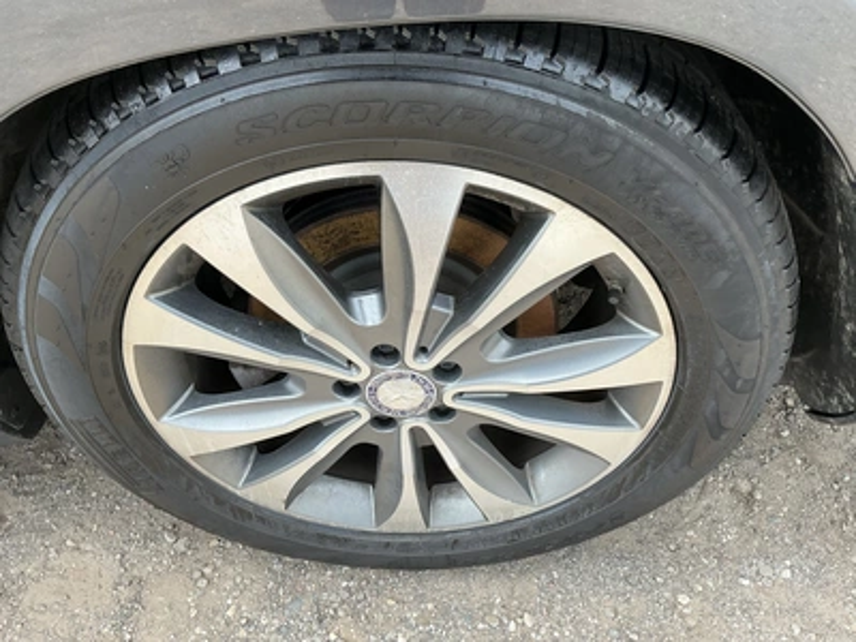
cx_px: 428
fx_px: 692
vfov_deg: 49.7
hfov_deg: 63.4
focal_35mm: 28
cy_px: 321
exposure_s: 1/303
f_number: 1.8
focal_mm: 3
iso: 25
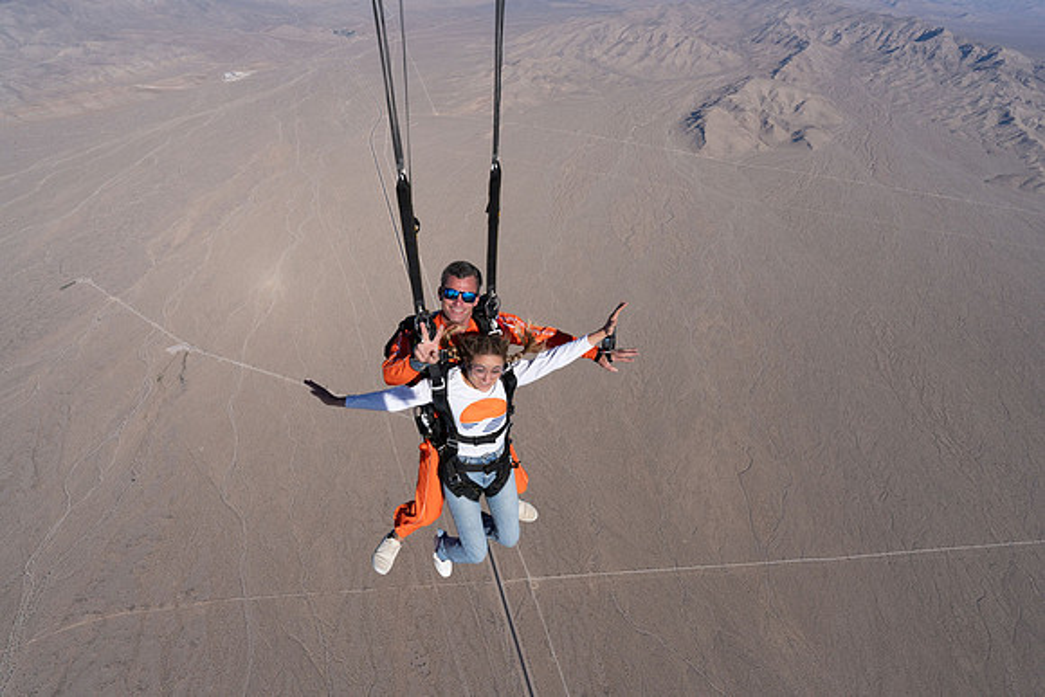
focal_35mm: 24
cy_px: 348
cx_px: 522
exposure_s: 1/2000
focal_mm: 24
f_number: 13
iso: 800
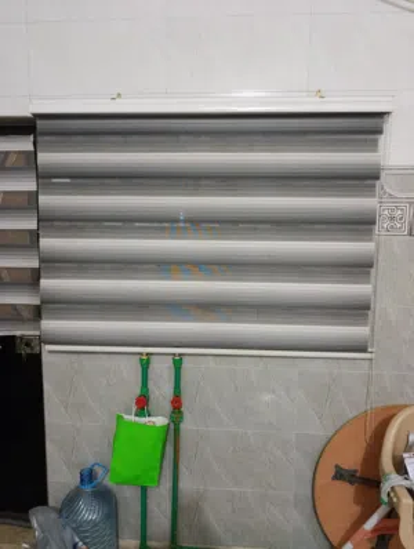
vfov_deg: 73.8
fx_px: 366
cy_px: 274
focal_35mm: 23
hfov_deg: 59.0
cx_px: 207
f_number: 1.6
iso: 1600
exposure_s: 1/25
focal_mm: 6.14
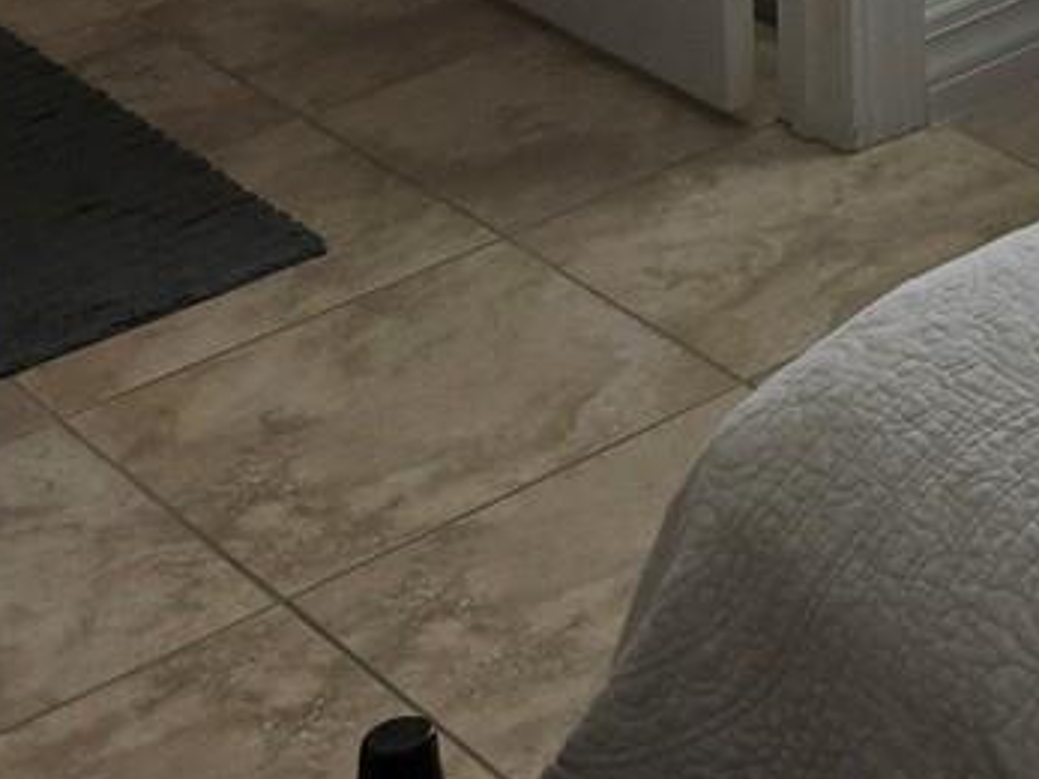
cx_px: 1740
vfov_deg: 11.9
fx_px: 3180
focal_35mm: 106
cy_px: -956
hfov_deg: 16.3
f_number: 1.8
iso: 80
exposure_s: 1/180
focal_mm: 5.4
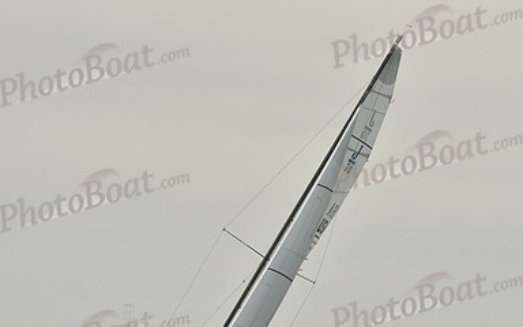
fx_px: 6799
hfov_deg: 4.4
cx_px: 261
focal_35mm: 477
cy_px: 249
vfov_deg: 2.8
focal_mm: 310
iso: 320
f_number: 8
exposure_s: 1/1000
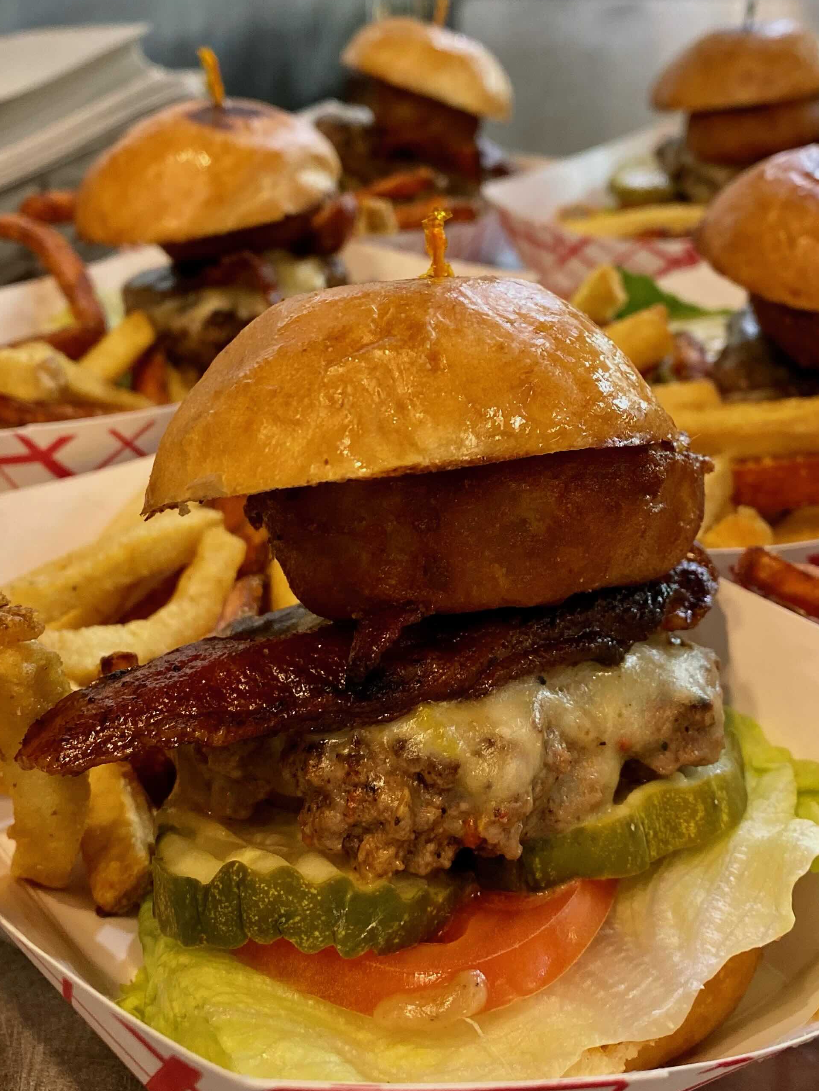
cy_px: 458
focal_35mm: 41
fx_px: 1293
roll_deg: +1.1
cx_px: 437
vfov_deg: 45.6
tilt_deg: -22.8
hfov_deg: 35.1
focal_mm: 4.25
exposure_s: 1/60
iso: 320
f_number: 1.8
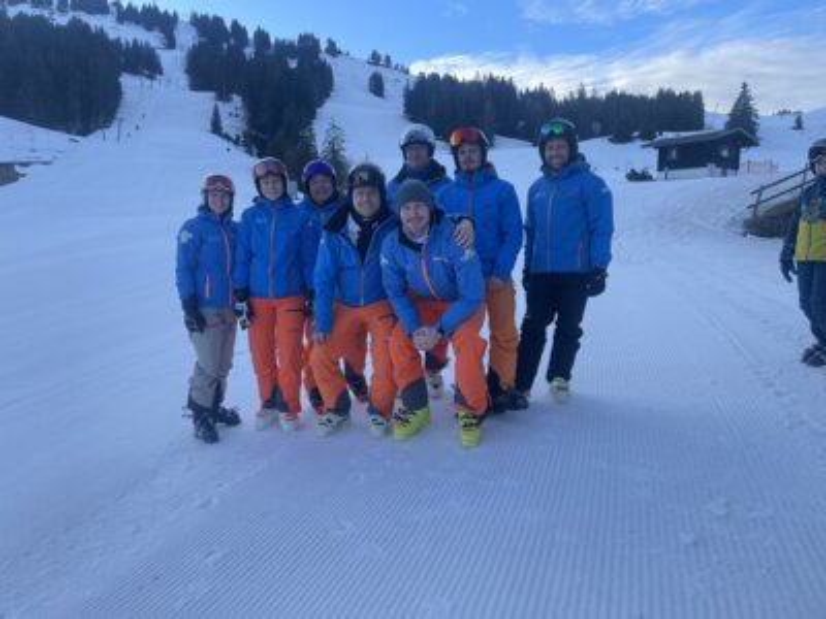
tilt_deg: -7.1
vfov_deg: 53.1
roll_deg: -0.9
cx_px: 413
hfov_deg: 67.3
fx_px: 620
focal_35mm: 26
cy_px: 310
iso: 32
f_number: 1.6
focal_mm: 4.2
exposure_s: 1/774
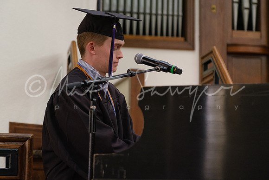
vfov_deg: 14.2
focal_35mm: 96
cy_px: 101
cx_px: 124
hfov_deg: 21.1
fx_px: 721
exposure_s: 1/60
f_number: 2.8
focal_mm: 55
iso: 1600
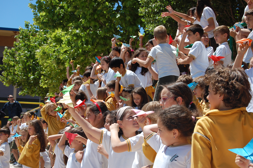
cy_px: 84
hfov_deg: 24.6
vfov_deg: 16.5
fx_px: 579
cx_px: 126
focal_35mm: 82
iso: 200
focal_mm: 55
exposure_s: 1/320
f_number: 9
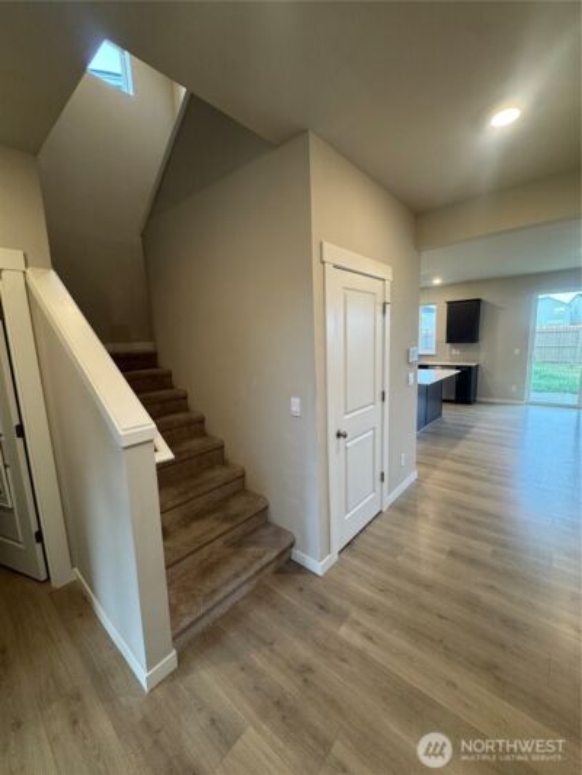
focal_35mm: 14
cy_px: 388
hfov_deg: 85.7
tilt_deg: -11.6
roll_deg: +1.4
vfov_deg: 102.1
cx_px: 291
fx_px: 314
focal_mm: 2.22
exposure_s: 1/60
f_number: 2.2
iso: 160
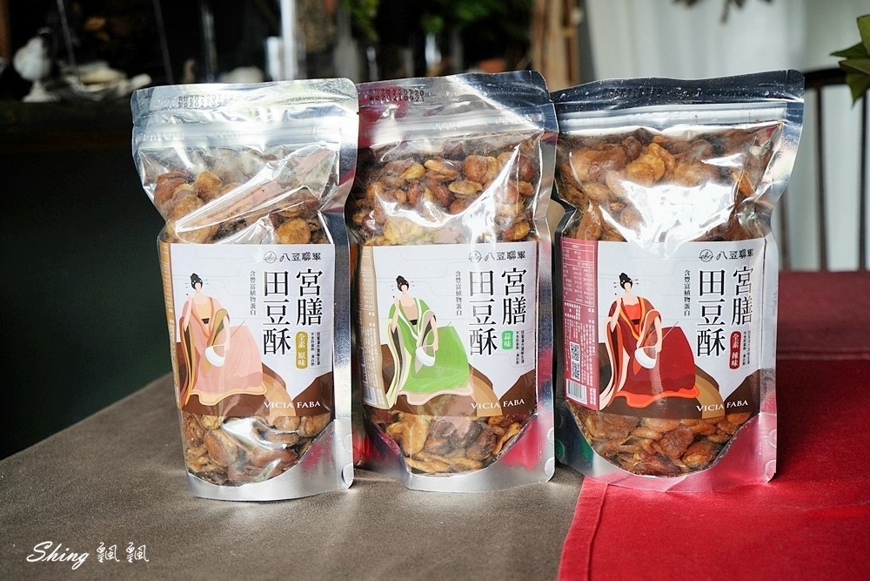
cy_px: 290
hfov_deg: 45.4
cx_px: 435
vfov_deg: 31.2
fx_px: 1039
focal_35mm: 43
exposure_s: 1/50
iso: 400
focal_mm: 43
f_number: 5.6
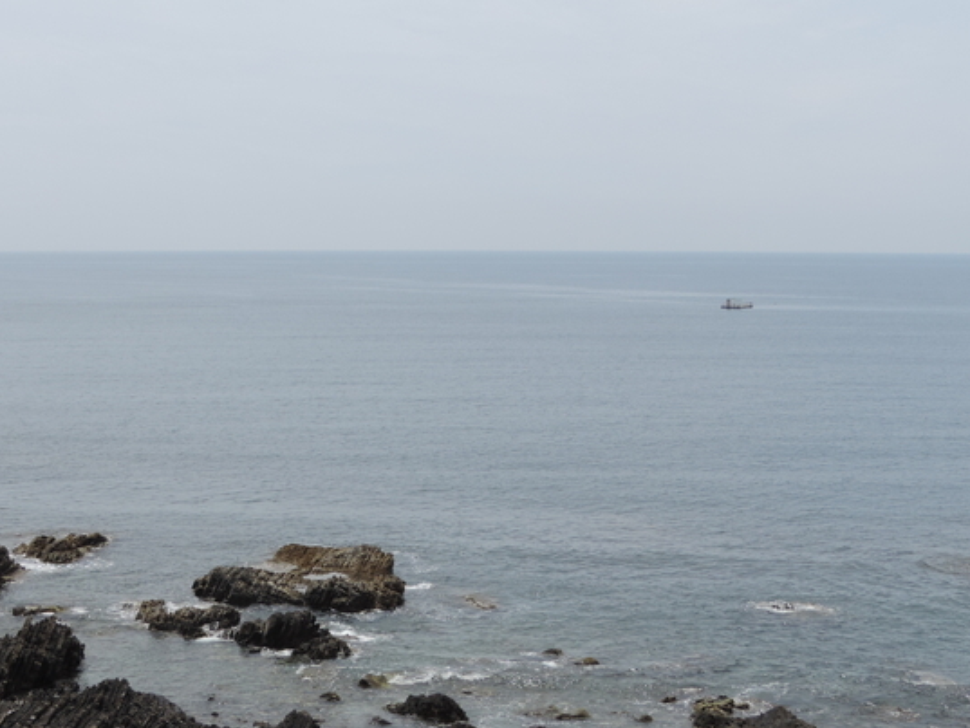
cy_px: 437
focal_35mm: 70
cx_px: 379
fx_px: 1962
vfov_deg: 21.0
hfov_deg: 27.7
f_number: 3.5
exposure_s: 1/1250
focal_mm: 8.3
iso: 80
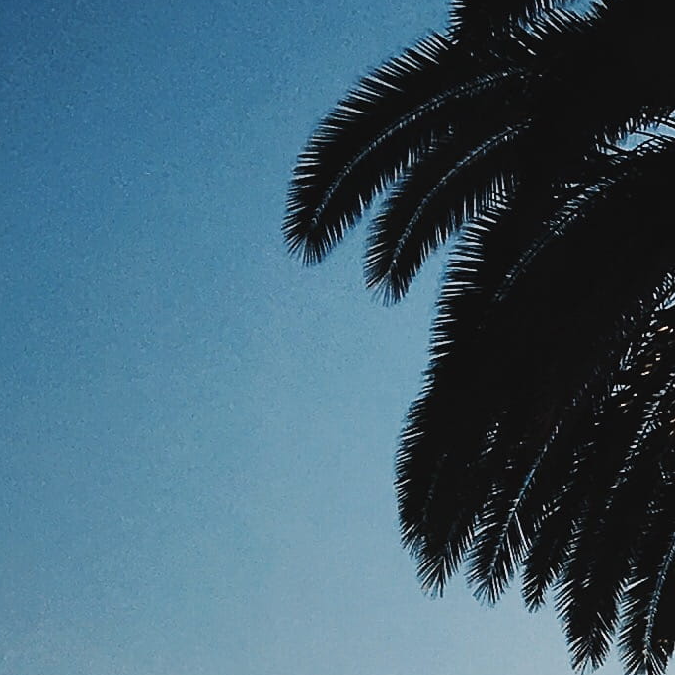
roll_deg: +0.8
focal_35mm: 151
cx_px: 1718
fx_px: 3331
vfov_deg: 11.2
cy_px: 950
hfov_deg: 9.9
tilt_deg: +14.2
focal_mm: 4.15
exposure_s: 1/1374
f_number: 2.2
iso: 25
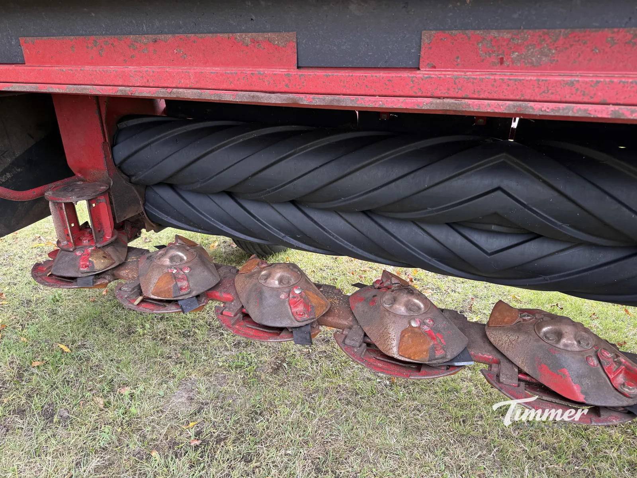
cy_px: 239
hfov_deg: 71.6
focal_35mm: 24
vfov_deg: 56.8
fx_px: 442
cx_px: 318
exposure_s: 1/121
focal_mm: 6.76
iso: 64
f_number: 1.78
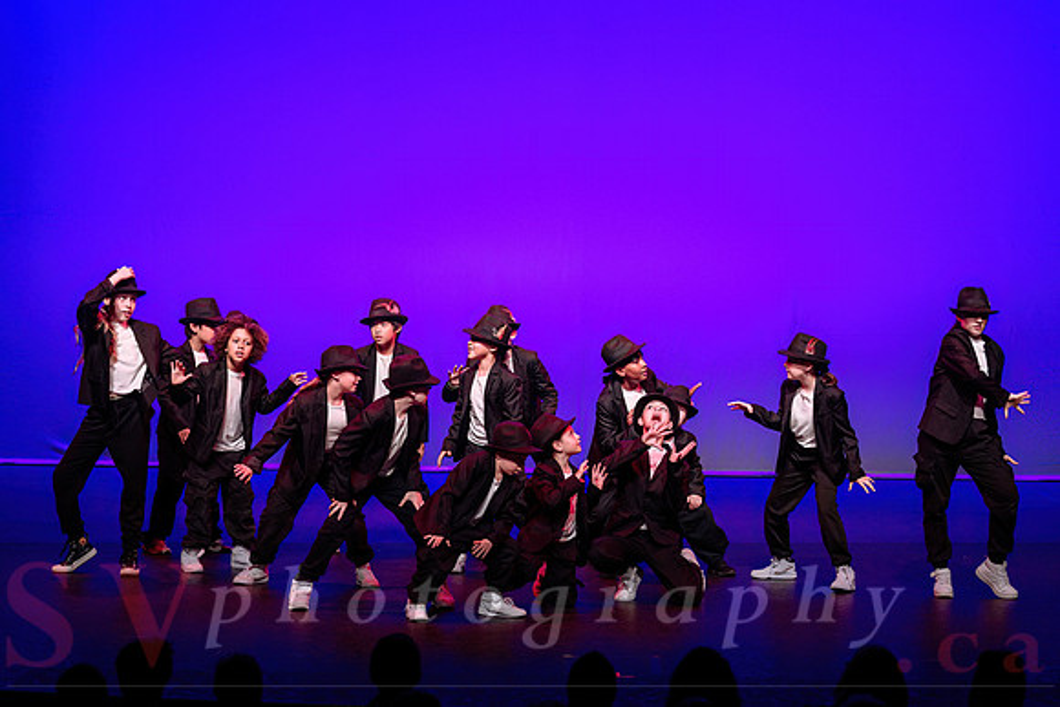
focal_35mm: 112
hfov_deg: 18.3
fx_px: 3296
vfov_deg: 12.2
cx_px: 582
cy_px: 319
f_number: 2.8
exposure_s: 1/320
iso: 1250
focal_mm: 102
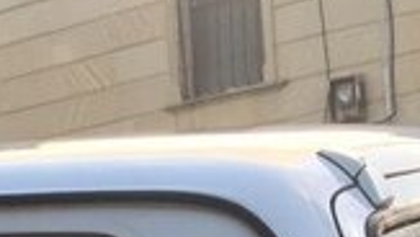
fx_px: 1427
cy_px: 620
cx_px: -108
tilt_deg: -11.8
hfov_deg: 16.0
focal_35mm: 128
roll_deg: +7.6
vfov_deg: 8.5
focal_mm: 4.15
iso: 32
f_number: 2.2
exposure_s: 1/129
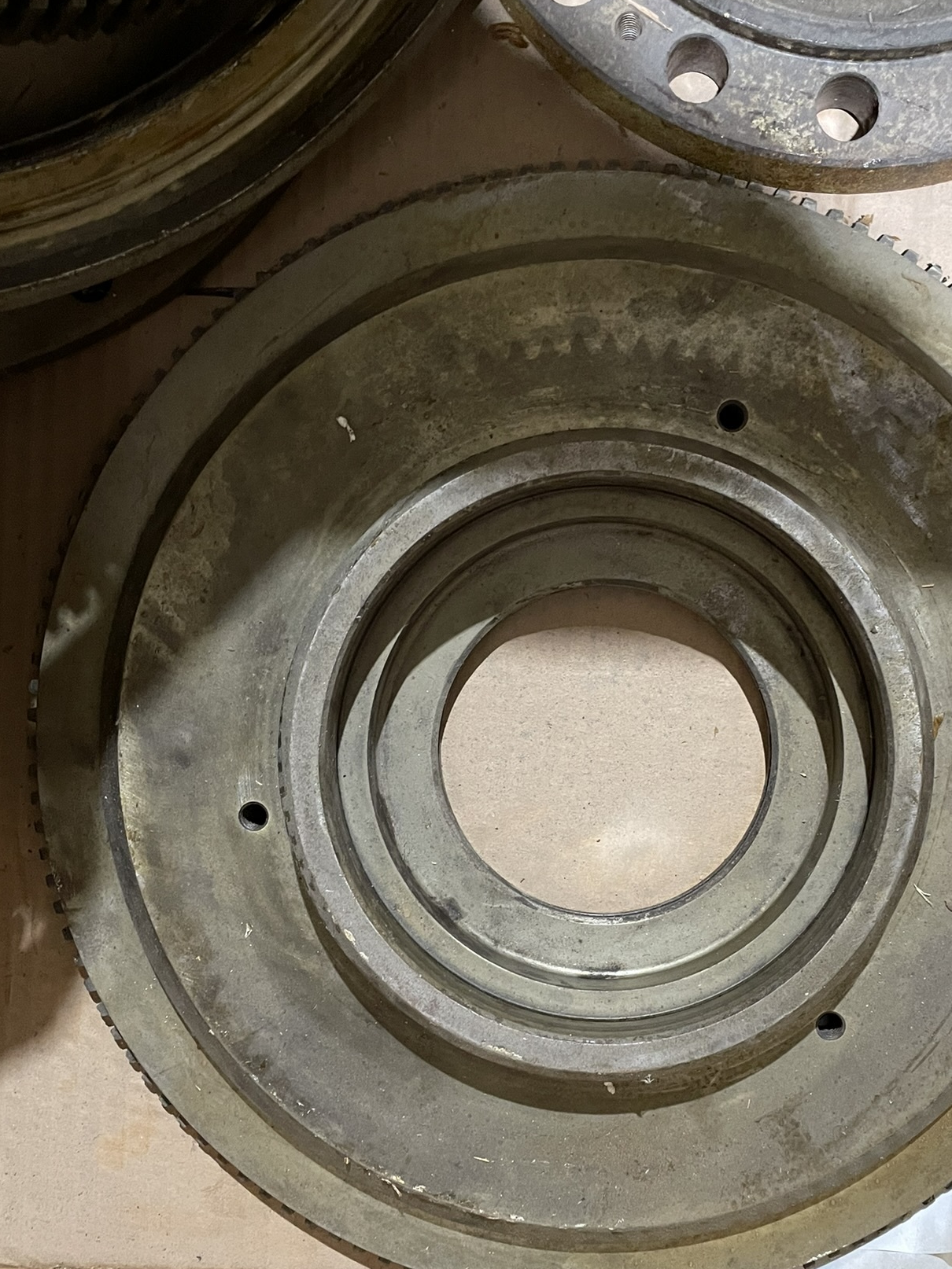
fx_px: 1210
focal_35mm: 33
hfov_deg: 42.6
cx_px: 588
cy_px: 759
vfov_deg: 55.0
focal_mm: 4.2
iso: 640
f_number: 1.6
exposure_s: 1/30
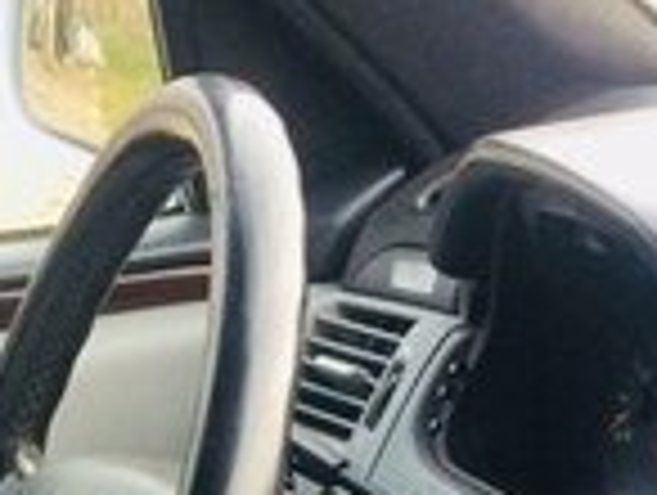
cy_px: 1109
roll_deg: +5.3
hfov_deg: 14.8
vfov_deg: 10.2
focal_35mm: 131
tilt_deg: -28.1
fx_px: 2490
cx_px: -4
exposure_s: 1/100
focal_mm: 4.15
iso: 64
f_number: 2.2
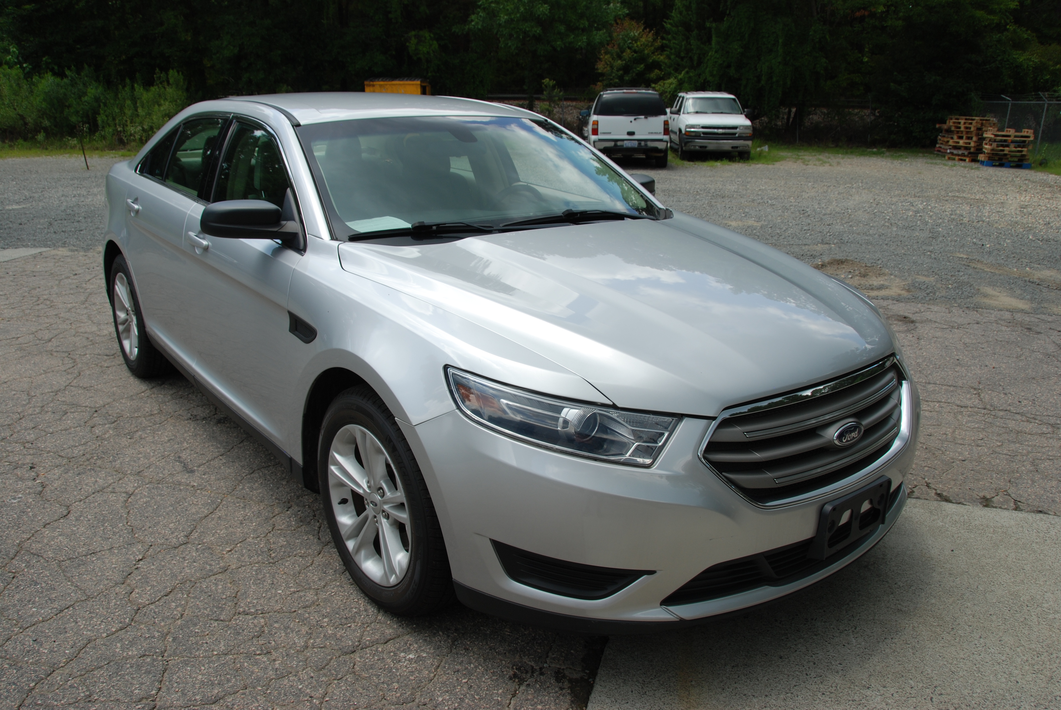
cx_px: 530
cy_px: 355
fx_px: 797
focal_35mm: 27
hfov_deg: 67.3
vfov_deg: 48.0
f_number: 7.1
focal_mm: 18
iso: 100
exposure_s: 1/200
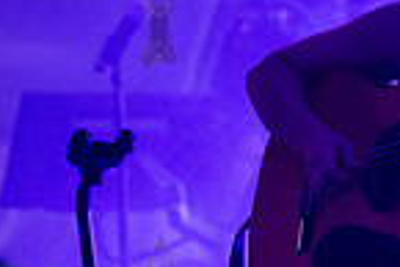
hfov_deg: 5.1
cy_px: 150
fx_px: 4449
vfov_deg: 3.4
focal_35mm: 400
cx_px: 513
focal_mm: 100
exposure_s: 1/250
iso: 5000
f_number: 4
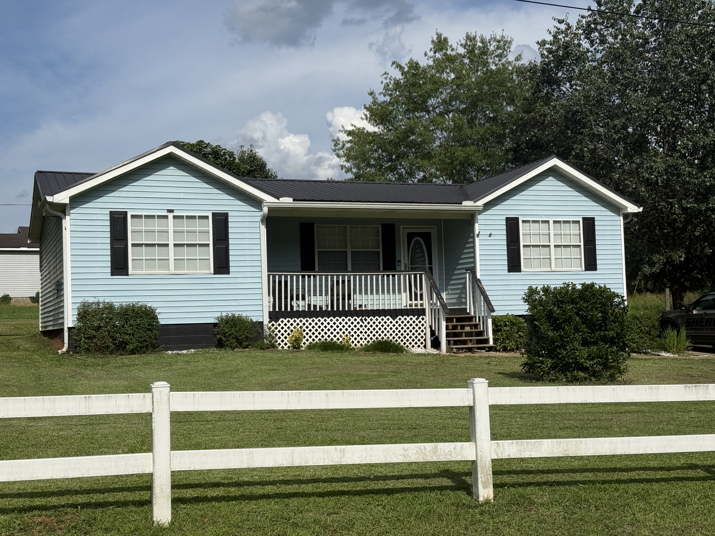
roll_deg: +1.9
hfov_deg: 39.7
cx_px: 358
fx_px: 991
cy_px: 268
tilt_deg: +3.1
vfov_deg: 30.3
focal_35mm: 48
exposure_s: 1/8772
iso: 64
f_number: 1.78
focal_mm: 6.76
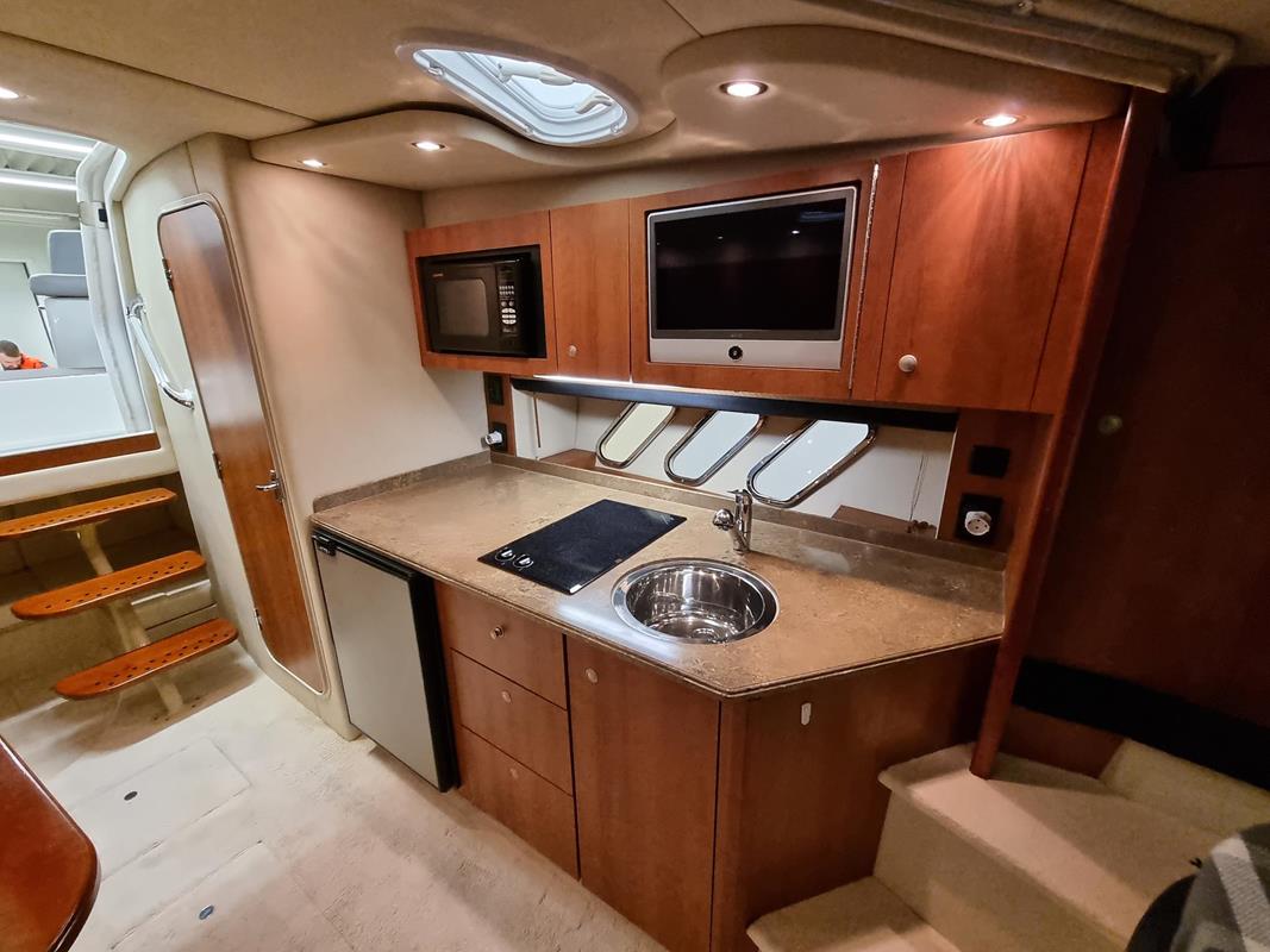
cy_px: 476
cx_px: 635
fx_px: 477
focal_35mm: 13
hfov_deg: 106.2
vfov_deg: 89.9
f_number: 2.2
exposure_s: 1/33
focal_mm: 2.2
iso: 500
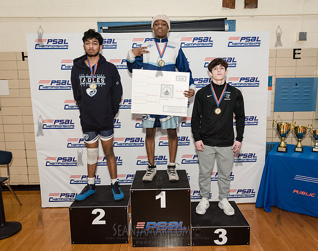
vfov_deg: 52.9
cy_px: 126
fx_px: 252
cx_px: 168
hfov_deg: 64.4
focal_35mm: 27
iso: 4000
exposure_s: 1/200
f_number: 4.5
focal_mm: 24
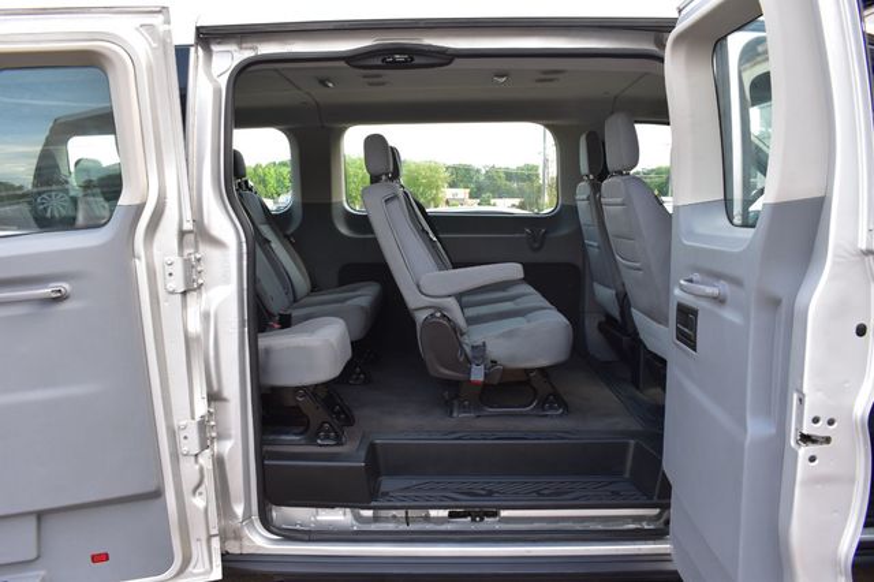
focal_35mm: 30
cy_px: 291
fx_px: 728
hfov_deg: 62.0
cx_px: 437
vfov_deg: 43.6
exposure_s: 1/80
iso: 400
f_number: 8
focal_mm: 20
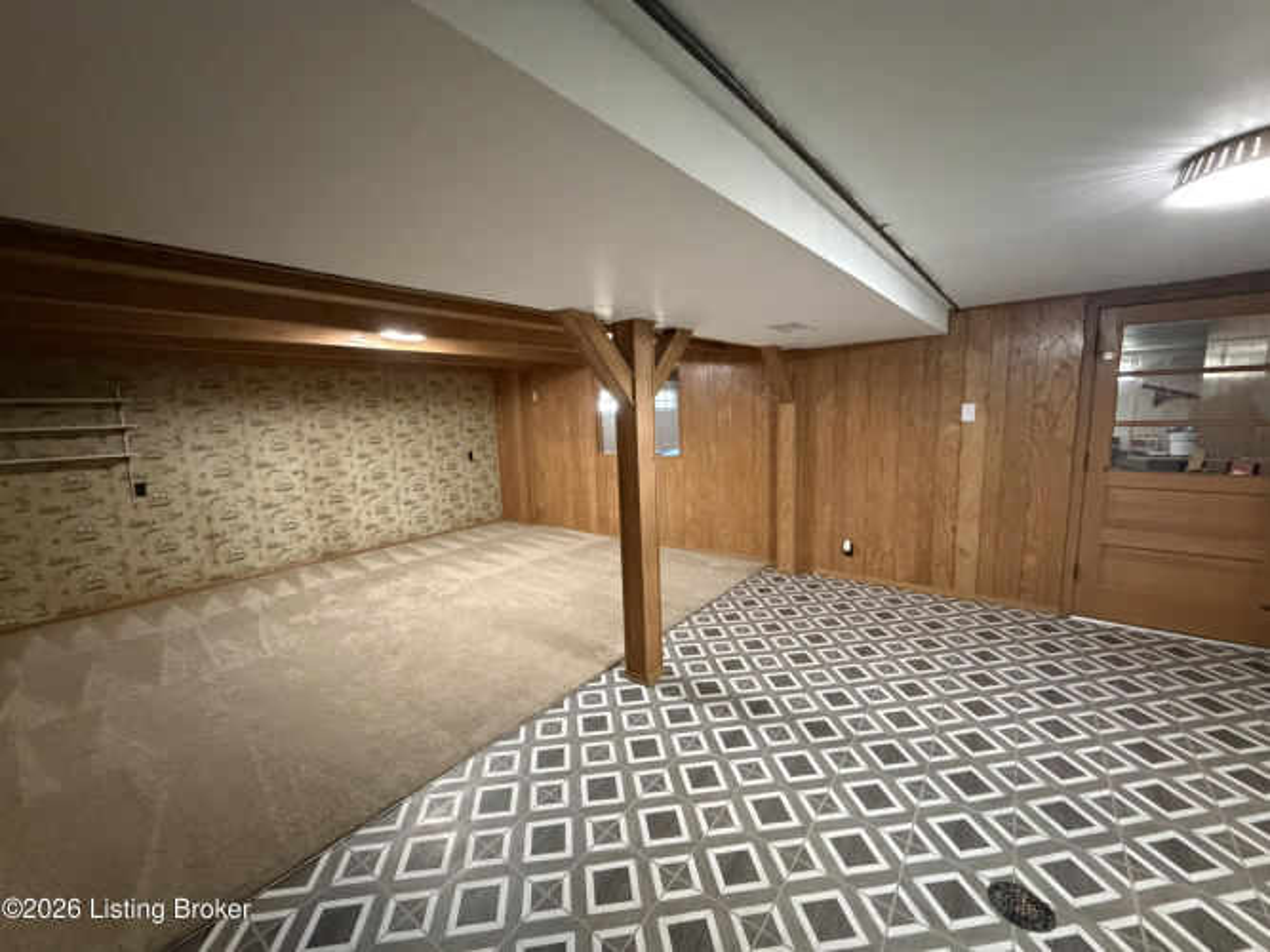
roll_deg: +2.1
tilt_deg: -6.5
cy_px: 476
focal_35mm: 14
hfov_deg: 102.1
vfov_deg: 85.7
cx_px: 635
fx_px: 514
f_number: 2.2
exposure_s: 1/40
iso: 800
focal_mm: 2.22
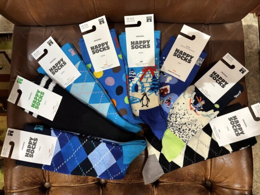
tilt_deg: -85.9
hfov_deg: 67.3
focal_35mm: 26
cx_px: 130
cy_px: 98
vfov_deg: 53.1
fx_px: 195
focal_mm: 5.96
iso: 320
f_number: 1.6
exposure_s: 1/50
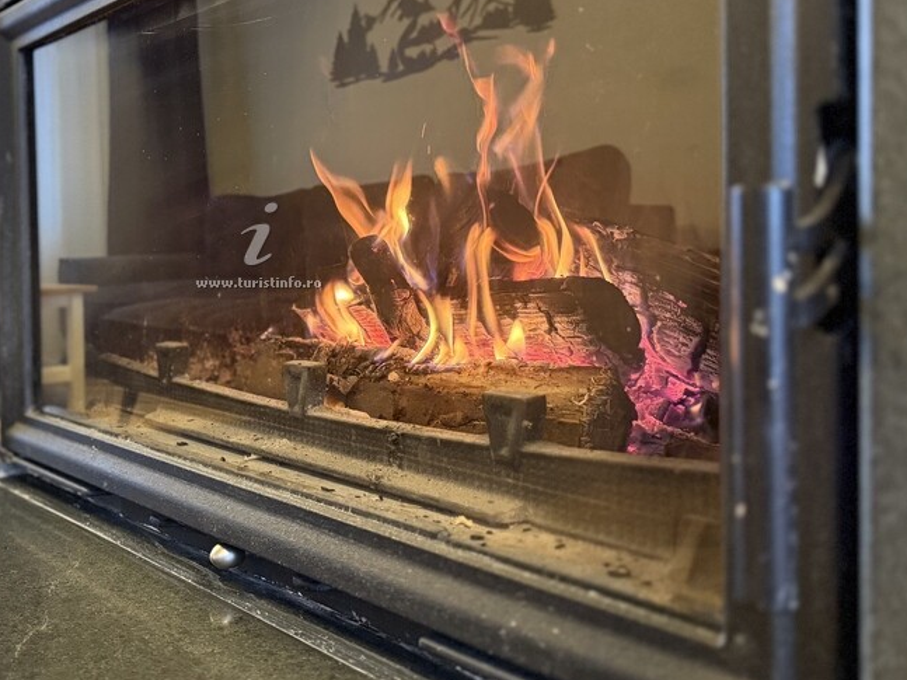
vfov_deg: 37.5
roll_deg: +0.7
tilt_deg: -0.5
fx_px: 995
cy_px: 262
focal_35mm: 38
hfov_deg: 47.9
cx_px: 278
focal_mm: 6.76
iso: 800
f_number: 1.78
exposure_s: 1/60
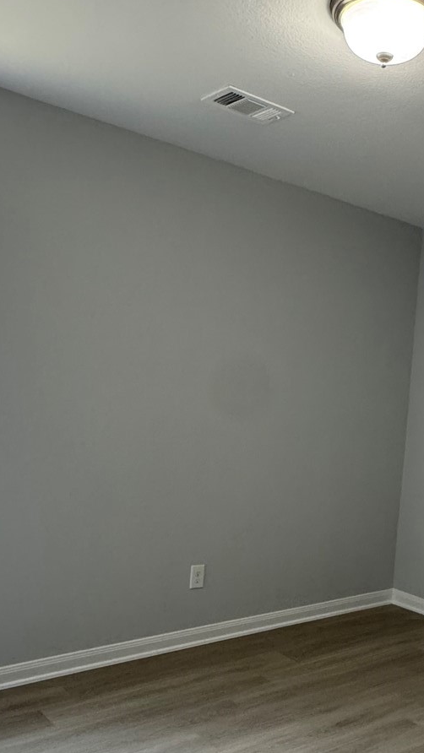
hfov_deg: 32.7
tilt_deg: -8.4
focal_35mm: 35
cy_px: 506
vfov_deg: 55.4
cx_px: 342
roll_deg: -3.2
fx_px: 699
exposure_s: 1/120
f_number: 2.2
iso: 250
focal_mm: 2.22
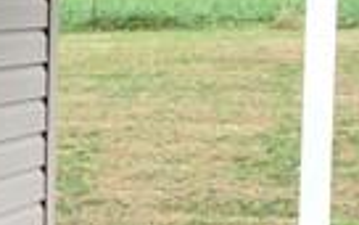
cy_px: 244
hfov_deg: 8.0
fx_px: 2270
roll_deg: +0.2
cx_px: -628
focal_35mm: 232
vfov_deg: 5.6
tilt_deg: -5.6
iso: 32
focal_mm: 4.15
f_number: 2.2
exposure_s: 1/60
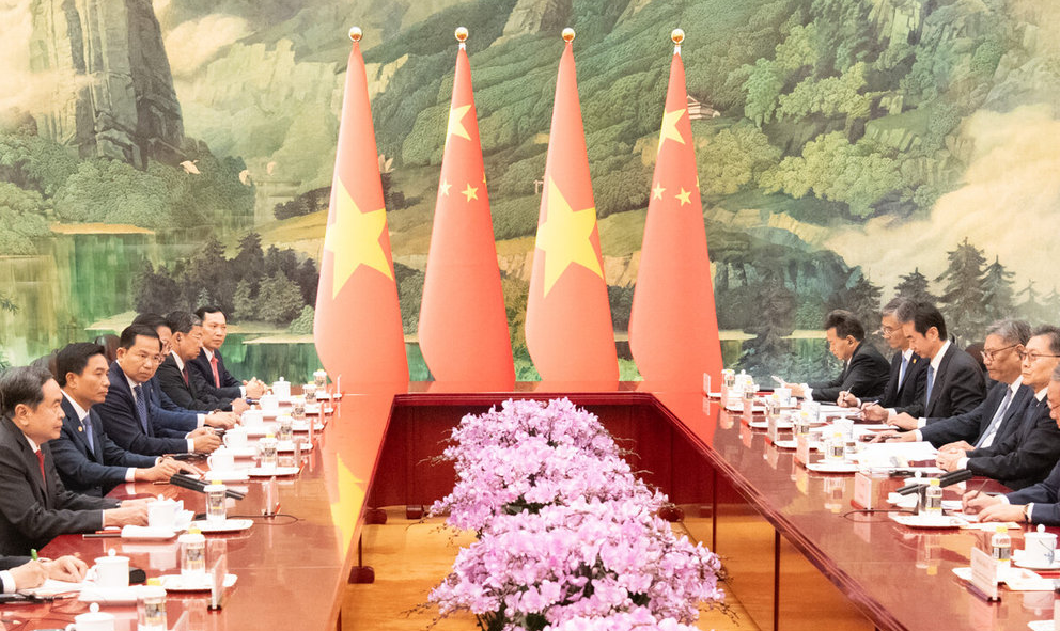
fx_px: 2595
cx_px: 534
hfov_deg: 23.1
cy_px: 499
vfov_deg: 13.8
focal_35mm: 91
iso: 3200
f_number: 5
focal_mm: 40
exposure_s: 1/200
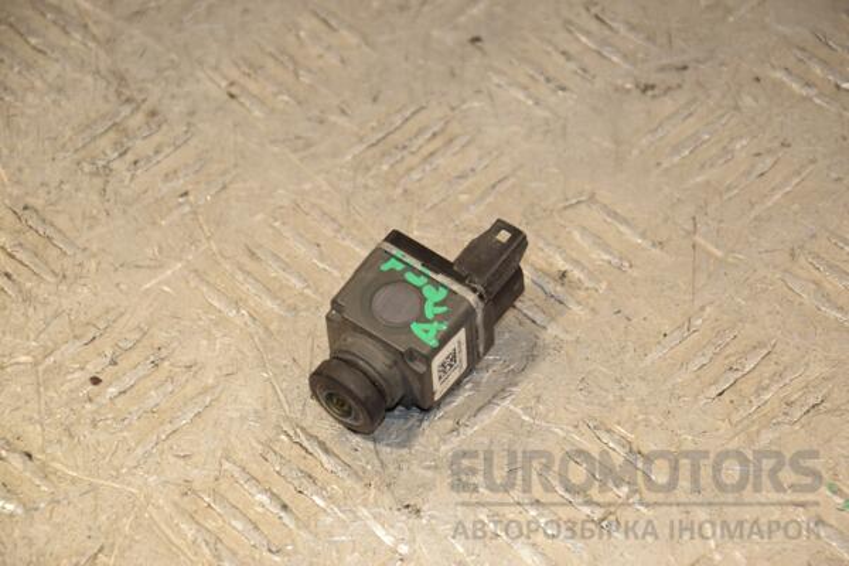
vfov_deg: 8.7
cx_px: 424
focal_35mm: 158
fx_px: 3714
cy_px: 283
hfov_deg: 13.0
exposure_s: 1/200
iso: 800
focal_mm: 105
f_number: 7.1
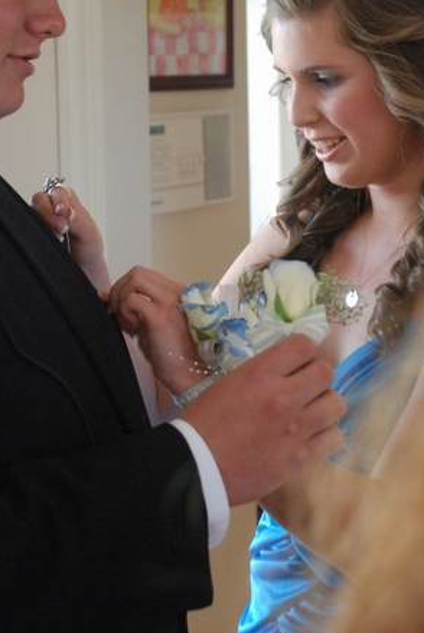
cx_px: 192
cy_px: 203
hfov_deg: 11.2
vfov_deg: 16.6
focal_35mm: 123
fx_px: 2166
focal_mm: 48
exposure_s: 1/100
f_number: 4.8
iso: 1600
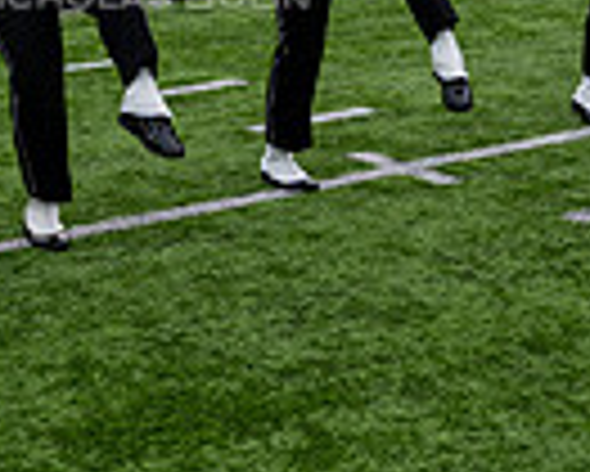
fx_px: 1747
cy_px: -205
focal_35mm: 100
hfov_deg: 19.0
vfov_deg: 14.5
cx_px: 122
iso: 125
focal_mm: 24
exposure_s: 1/500
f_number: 2.8
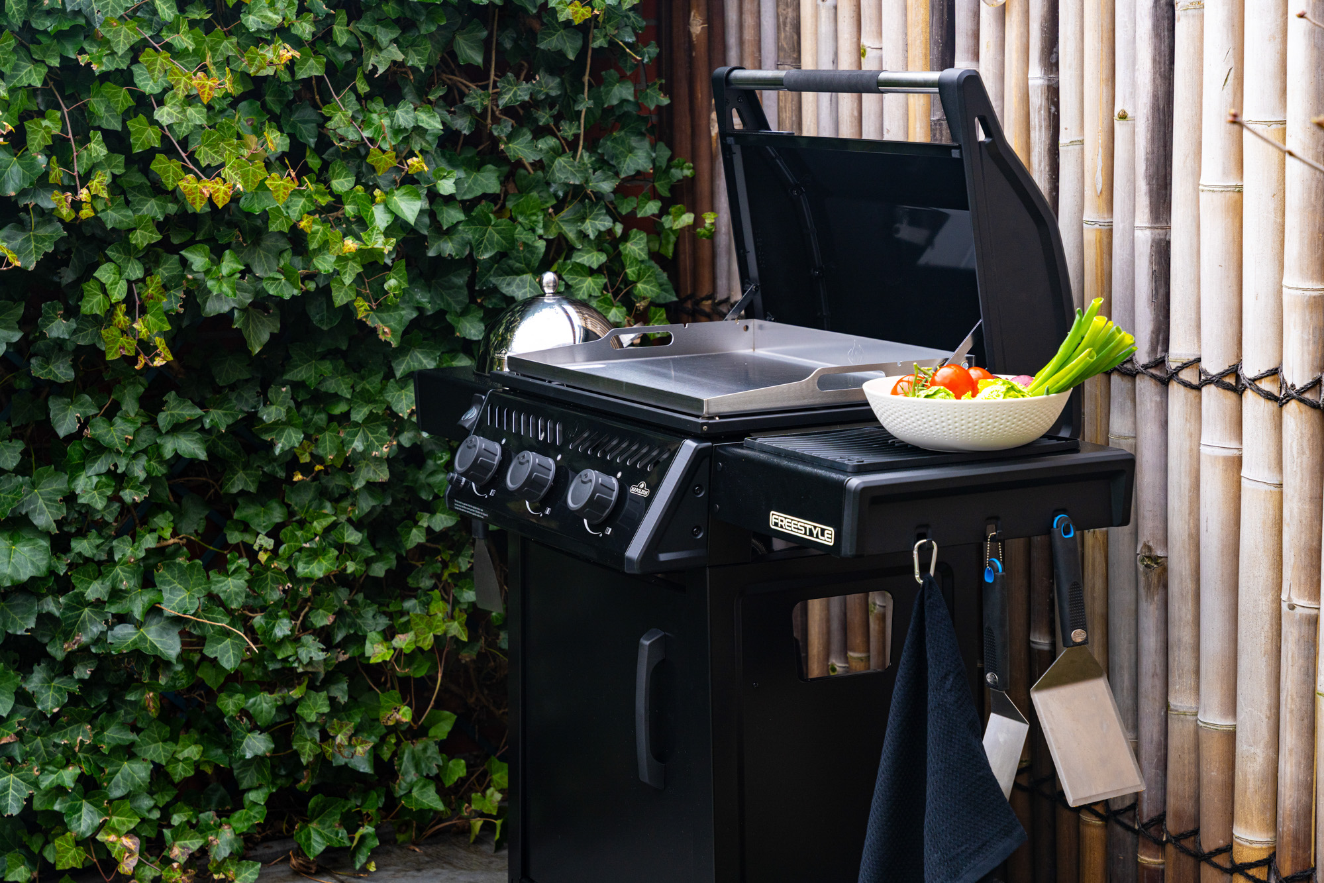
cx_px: 662
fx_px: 2574
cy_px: 442
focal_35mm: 70
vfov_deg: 19.5
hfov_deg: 28.8
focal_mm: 70
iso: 500
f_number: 5
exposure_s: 1/250
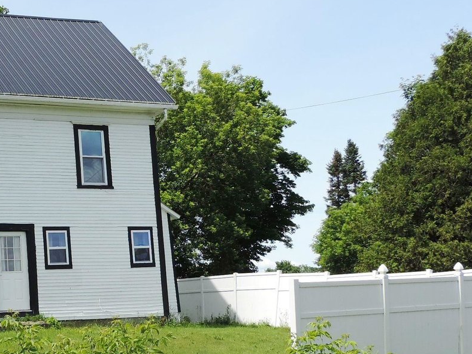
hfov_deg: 27.7
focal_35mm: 67
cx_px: 32
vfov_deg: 21.9
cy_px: 168
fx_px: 914
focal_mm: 5.8
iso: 80
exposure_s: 1/800
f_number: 3.2
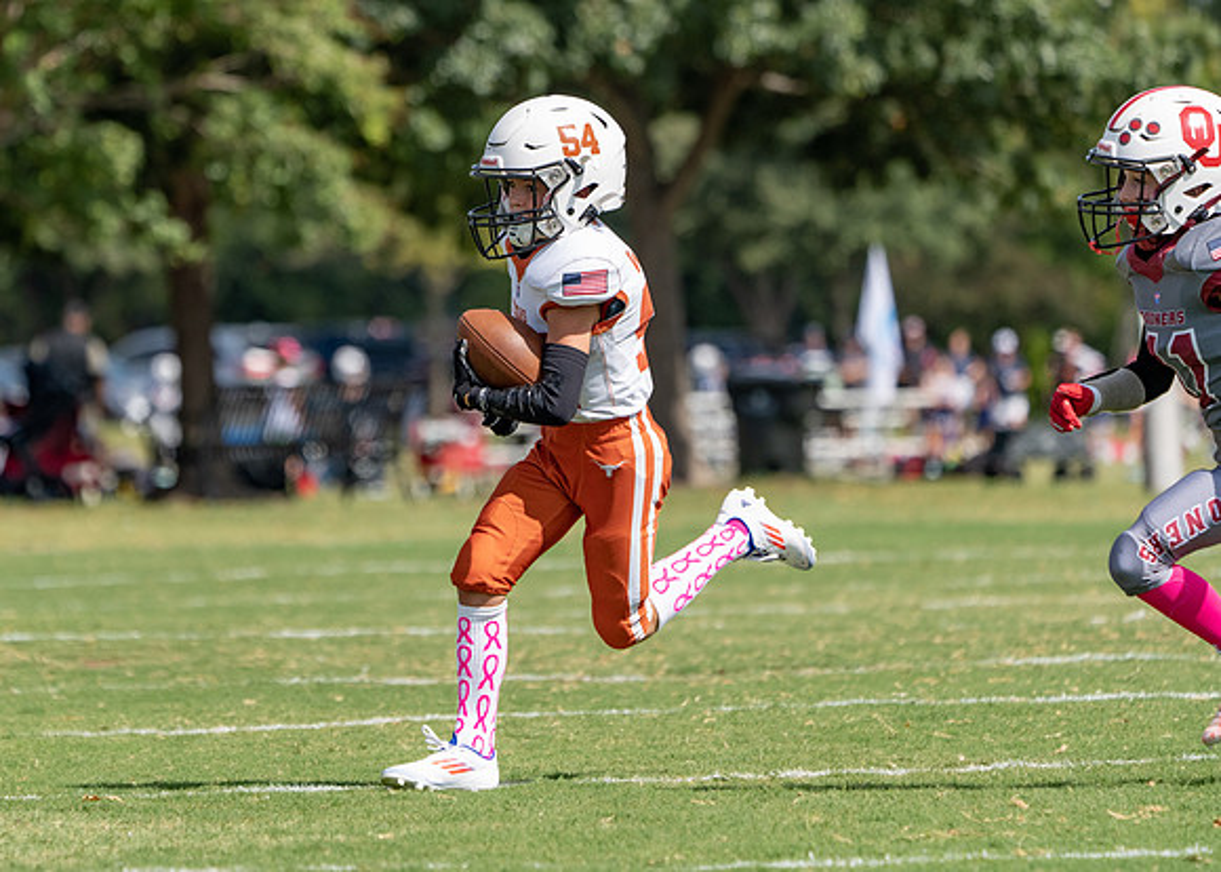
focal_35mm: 390
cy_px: 401
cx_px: 399
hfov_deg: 5.2
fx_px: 13525
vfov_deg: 3.7
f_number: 5.6
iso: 320
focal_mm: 288
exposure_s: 1/1600
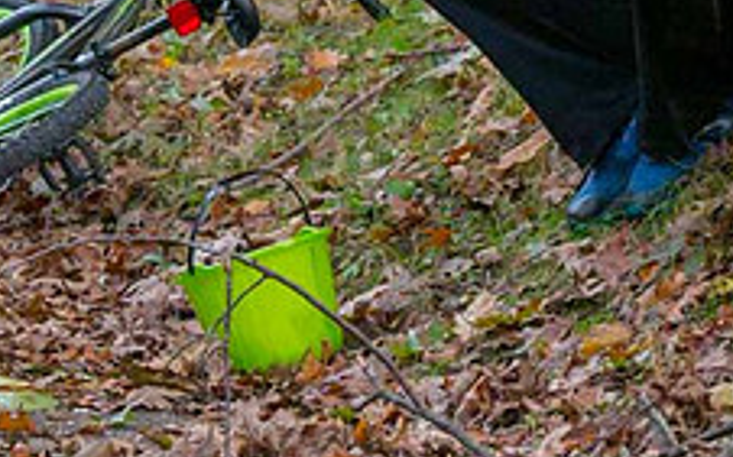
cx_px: 587
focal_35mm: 544
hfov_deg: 3.9
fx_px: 10862
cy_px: -203
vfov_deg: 2.4
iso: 5000
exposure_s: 1/10
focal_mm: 100
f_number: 6.3
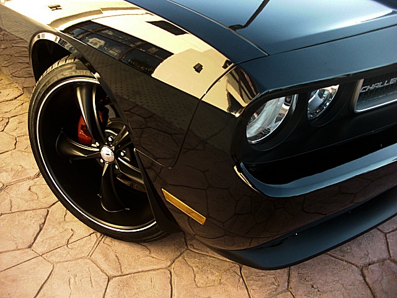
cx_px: 198
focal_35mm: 36
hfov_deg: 51.4
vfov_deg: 39.7
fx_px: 413
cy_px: 149
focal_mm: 6.3
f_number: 2.8
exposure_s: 1/80
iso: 100
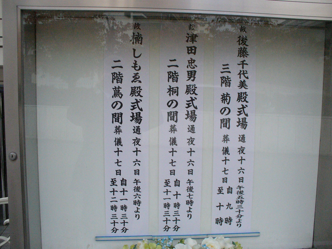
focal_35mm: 37
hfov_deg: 50.1
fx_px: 355
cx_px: 166
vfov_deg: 38.7
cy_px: 124
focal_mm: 6.1
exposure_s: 1/640
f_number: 5.6
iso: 400
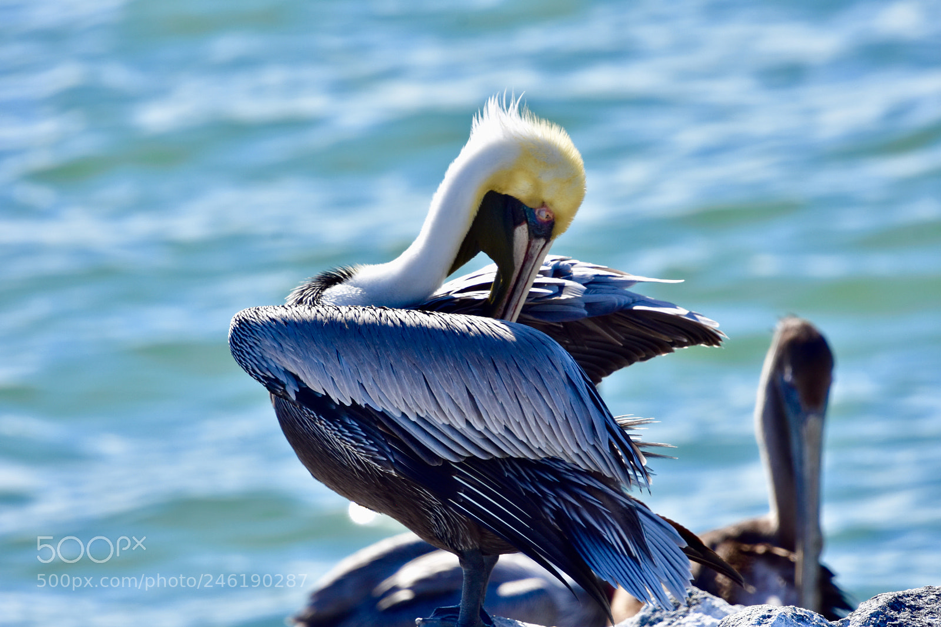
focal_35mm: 900
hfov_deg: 2.3
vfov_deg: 1.5
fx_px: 23519
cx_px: 470
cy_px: 314
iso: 500
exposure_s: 1/1000
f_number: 8
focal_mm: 600
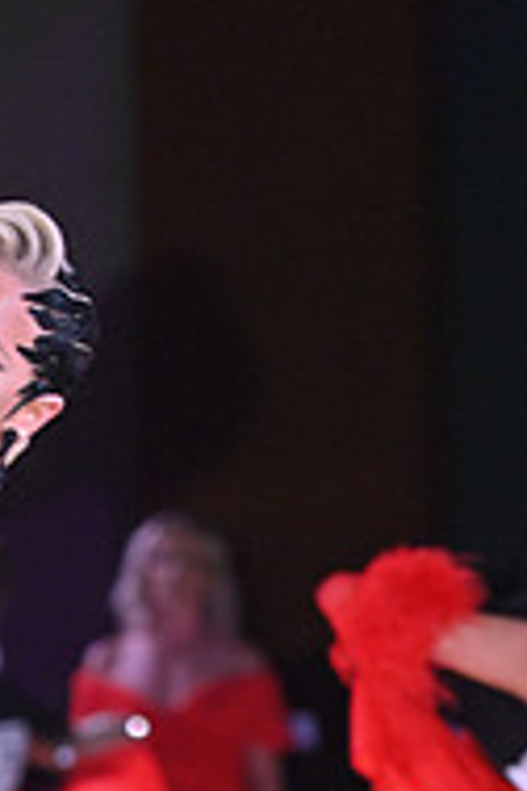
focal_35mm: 615
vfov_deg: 3.3
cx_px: -31
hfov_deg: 2.2
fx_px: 13503
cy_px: 1184
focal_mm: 200
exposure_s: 1/400
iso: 3200
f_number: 5
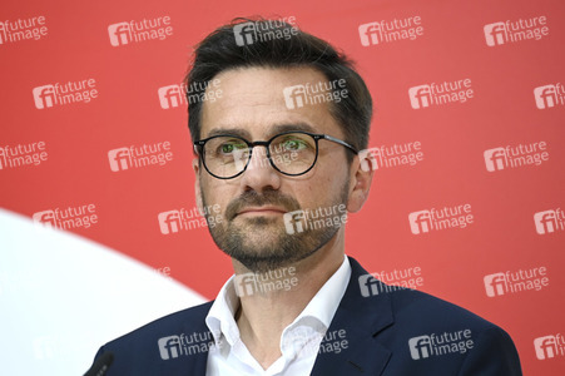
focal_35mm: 300
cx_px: 282
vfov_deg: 4.6
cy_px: 188
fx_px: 4705
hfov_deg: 6.9
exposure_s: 1/320
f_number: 5.6
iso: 1250
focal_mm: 300
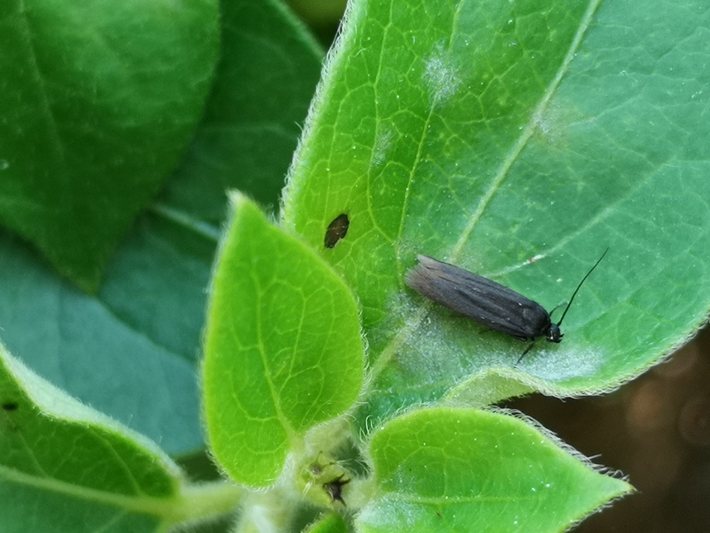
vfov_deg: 13.6
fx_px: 2236
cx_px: 355
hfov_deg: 18.0
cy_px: 266
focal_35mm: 109
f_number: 1.8
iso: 50
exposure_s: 1/125
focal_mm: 3.95
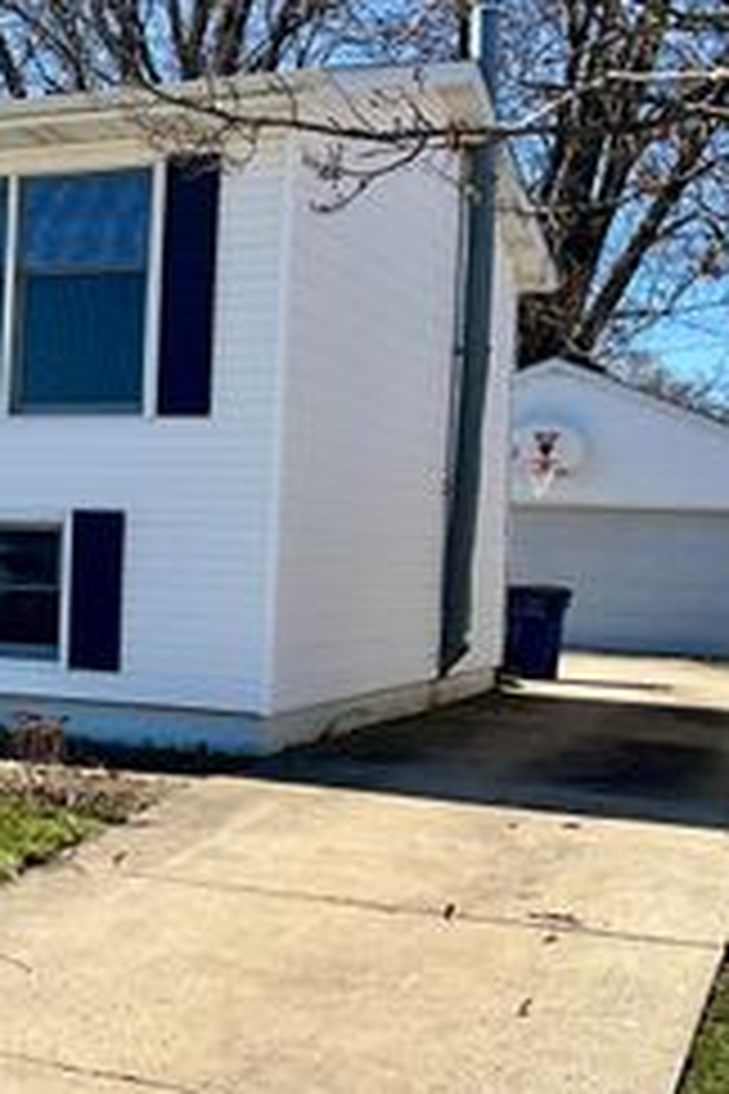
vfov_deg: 32.4
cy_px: 552
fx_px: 1883
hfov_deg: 20.3
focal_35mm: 62
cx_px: -180
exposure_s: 1/2141
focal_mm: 3
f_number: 1.8
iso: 25
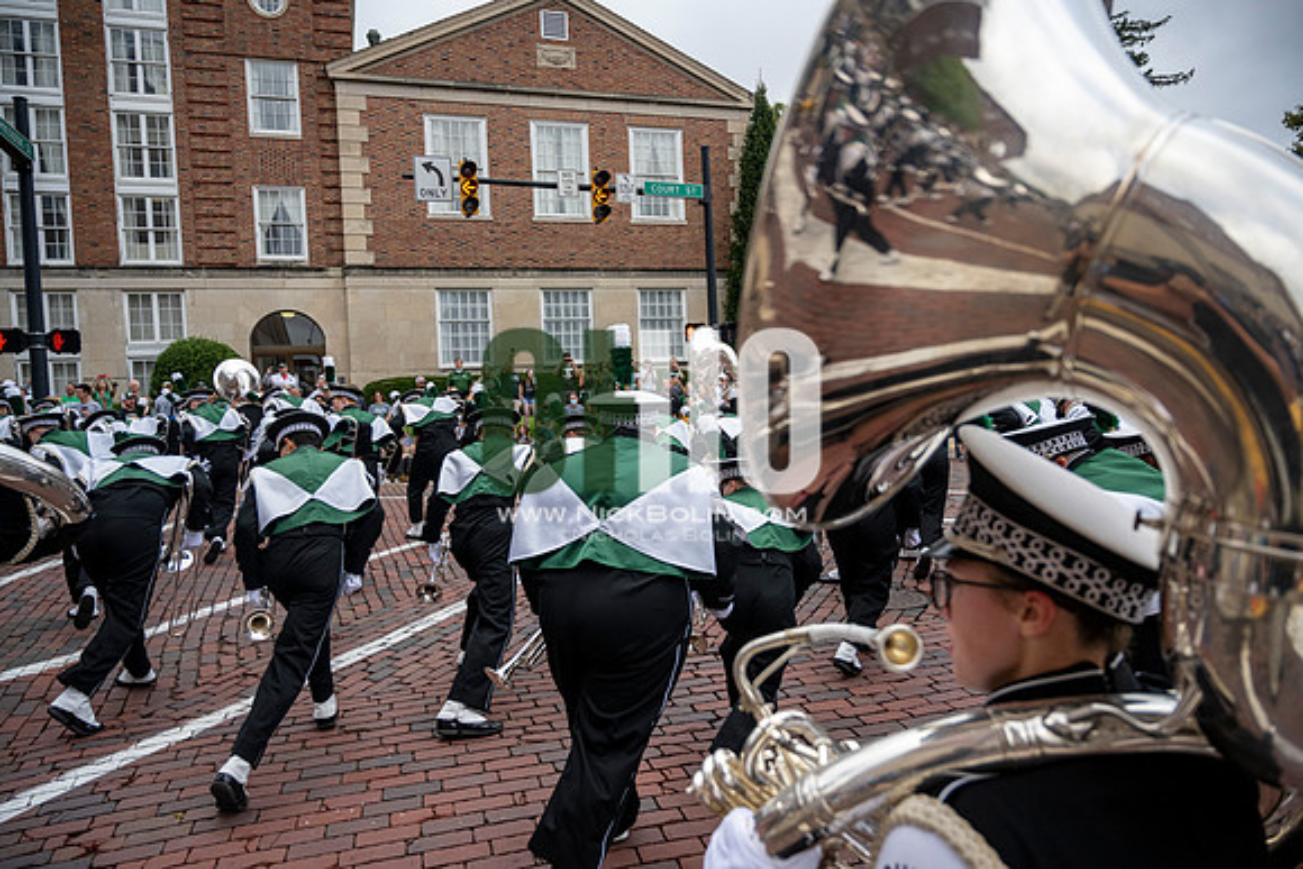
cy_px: 434
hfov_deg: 73.7
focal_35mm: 24
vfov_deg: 53.2
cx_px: 652
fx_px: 869
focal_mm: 24
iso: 500
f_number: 4
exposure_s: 1/1600
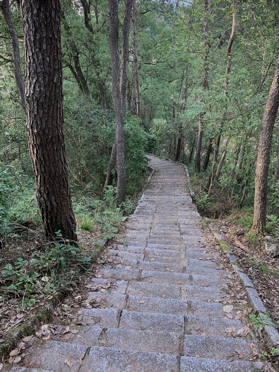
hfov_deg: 53.1
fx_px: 279
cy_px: 186
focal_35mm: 26
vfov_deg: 67.3
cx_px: 140
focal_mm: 4.25
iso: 64
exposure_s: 1/121
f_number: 1.8
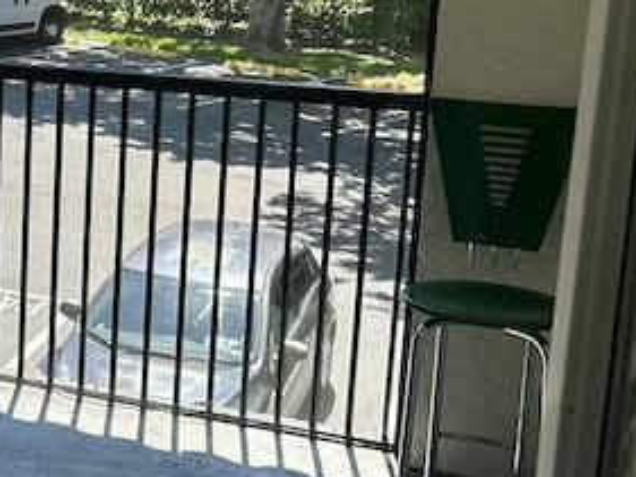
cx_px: -167
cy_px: 79
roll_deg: -0.8
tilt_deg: -7.9
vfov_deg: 19.7
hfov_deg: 23.6
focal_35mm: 74
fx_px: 1360
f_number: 1.5
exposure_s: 1/670
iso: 50
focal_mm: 5.7
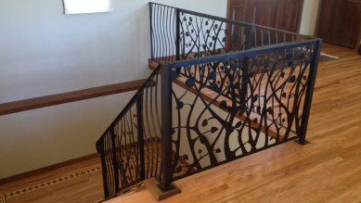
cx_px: 183
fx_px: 354
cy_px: 108
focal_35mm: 37
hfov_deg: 54.0
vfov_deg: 32.0
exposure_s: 1/20
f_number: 2.4
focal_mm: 4.12
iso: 250
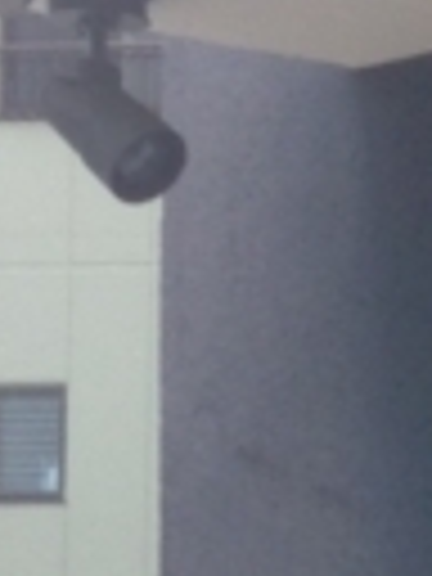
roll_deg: -2.5
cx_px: 1372
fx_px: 4393
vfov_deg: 7.4
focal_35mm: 264
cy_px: 860
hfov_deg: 5.3
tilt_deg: +3.6
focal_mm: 4.12
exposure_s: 1/630
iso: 50
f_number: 2.4
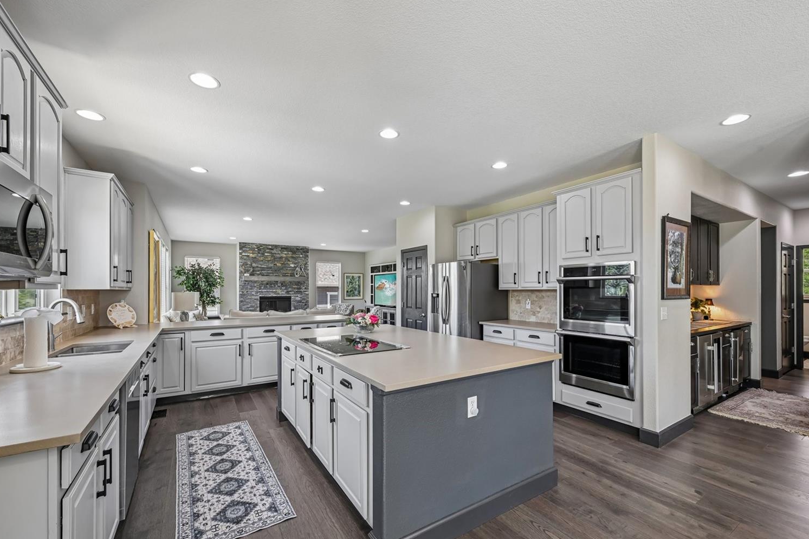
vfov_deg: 77.3
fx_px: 337
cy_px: 283
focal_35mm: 15
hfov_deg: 100.4
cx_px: 409
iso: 360
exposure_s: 1/15
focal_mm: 14
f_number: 10
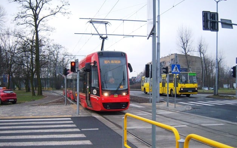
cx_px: 121
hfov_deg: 50.4
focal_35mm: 39
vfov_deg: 32.7
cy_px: 87
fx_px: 252
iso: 80
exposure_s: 1/800
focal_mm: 7.5
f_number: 2.8
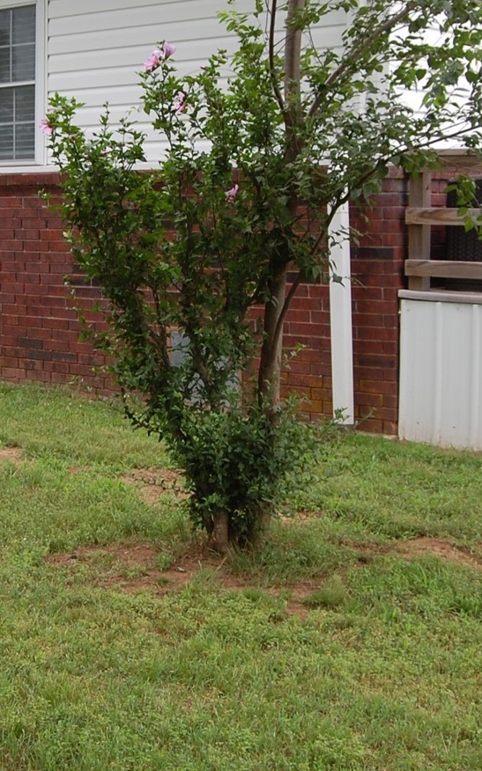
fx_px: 1346
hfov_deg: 20.1
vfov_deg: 31.7
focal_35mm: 64
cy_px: 256
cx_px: 114
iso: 200
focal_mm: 18
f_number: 7.1
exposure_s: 1/200
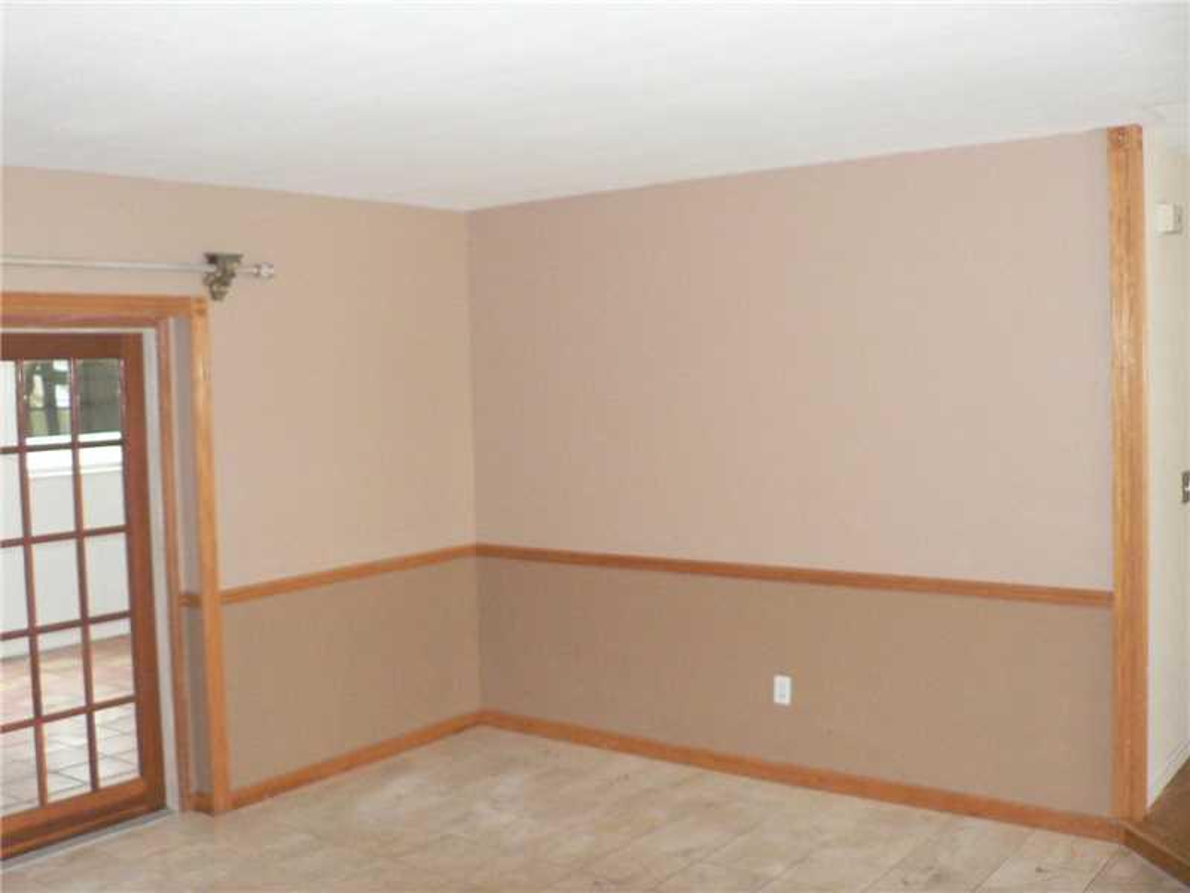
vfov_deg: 39.7
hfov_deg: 51.4
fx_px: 1238
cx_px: 595
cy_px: 446
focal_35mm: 36
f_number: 2.8
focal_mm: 6
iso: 400
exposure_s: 1/60
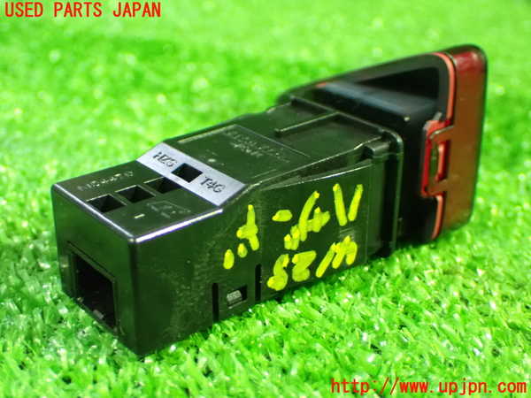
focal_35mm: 50
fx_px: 767
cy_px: 199
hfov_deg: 38.2
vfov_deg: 29.1
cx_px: 266
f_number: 3.2
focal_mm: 9.01
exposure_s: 1/20
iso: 1600
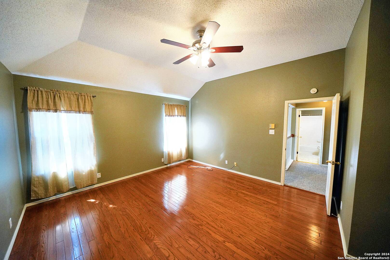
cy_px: 130
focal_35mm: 12
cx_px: 195
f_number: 4
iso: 3200
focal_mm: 12
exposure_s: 1/160
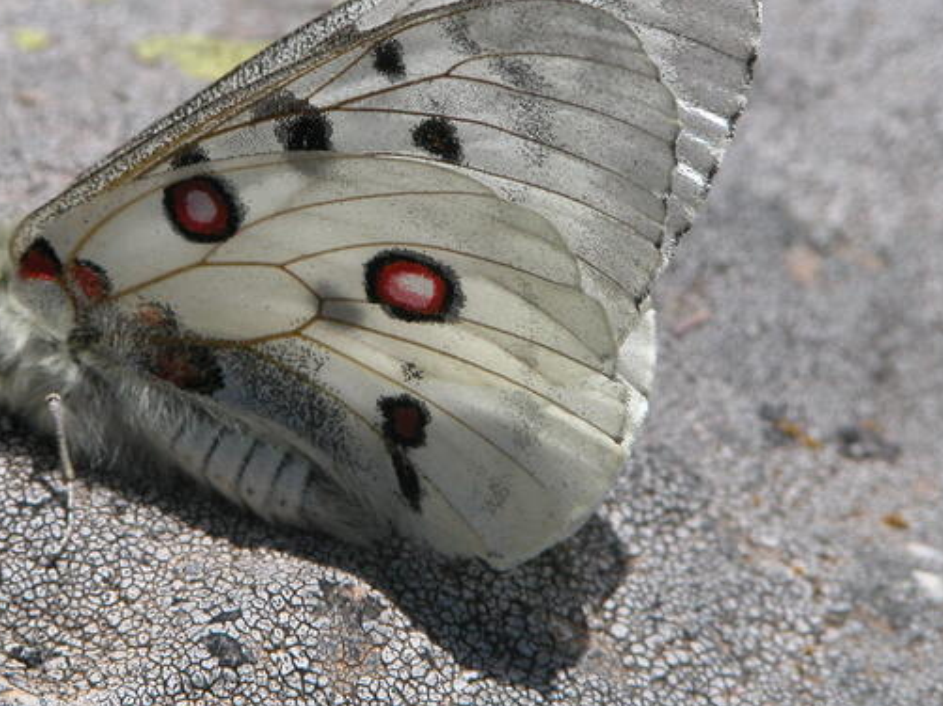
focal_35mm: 397
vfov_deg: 3.7
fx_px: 10807
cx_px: 316
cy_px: 277
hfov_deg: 5.0
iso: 100
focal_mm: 71.2
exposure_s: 1/519
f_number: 7.4
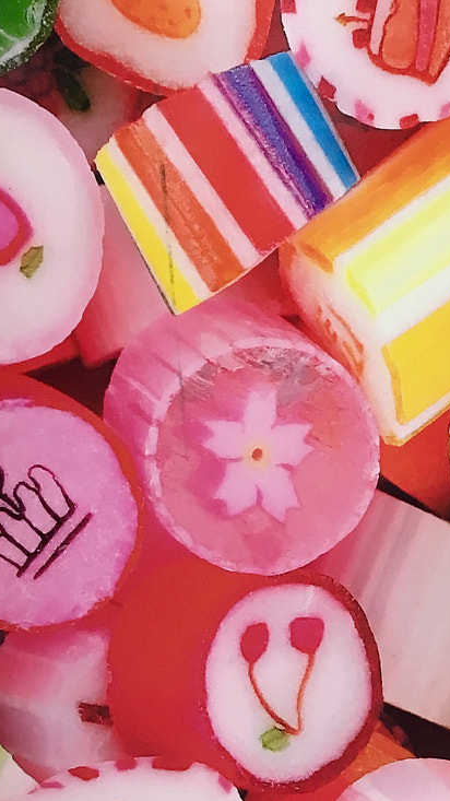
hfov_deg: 16.3
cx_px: 629
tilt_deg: -6.6
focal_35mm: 69
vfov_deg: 30.6
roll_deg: +2.2
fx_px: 1465
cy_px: 392
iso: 32
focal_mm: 4.15
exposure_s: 1/33
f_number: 2.2
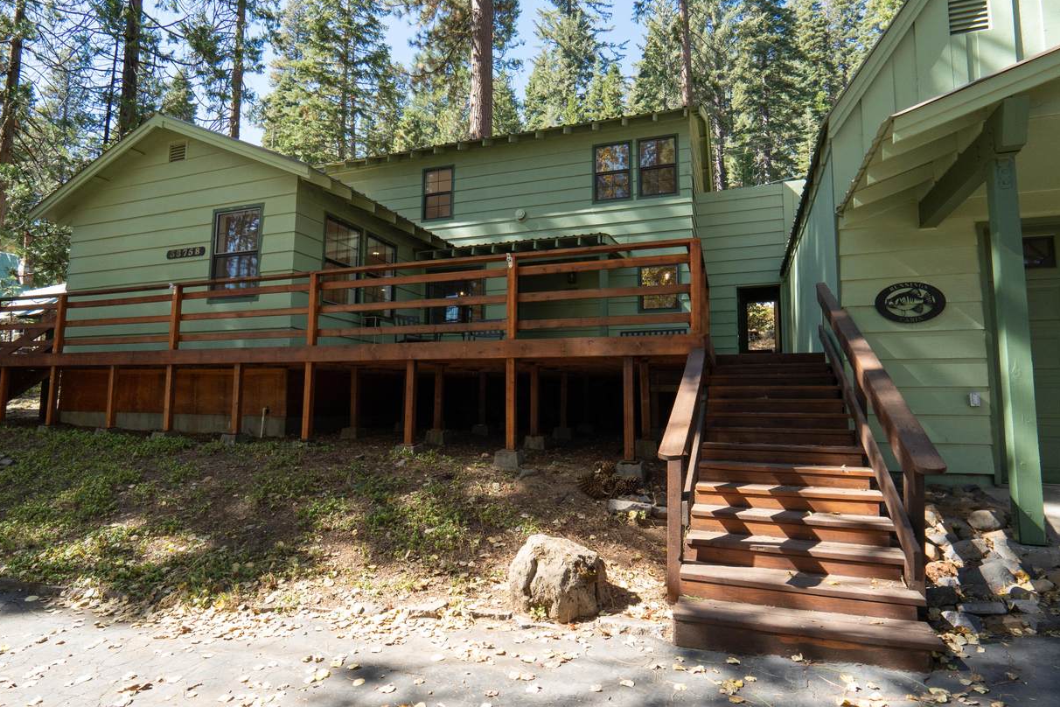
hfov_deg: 86.8
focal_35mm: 19
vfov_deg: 64.6
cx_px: 505
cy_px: 353
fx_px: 559
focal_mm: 12
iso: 800
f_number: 6.3
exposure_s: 1/320
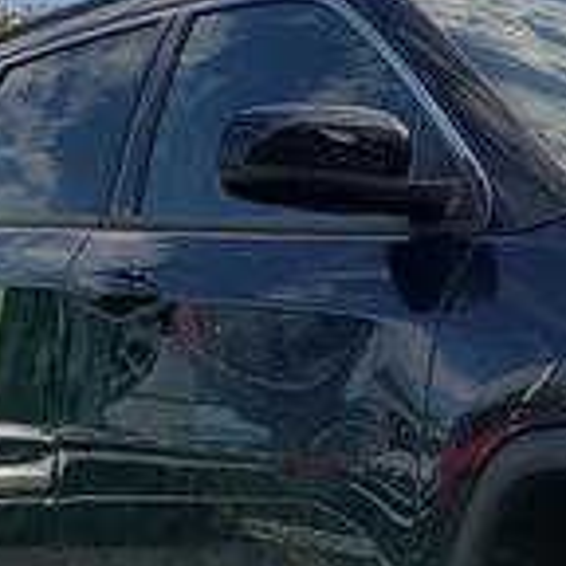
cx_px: 786
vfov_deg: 16.8
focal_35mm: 102
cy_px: 511
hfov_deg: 16.0
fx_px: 1887
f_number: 2.4
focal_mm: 4.3
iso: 50
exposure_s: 1/1265
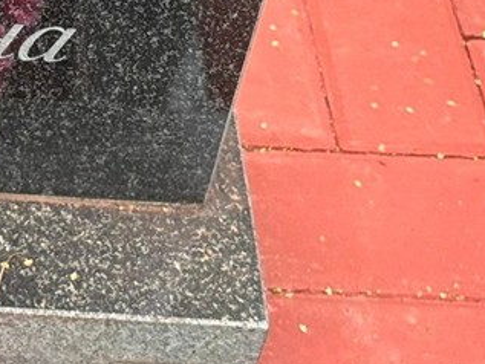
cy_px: -185
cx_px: -164
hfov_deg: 15.8
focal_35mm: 118
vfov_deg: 12.0
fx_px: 1654
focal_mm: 5.96
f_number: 1.6
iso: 125
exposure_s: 1/95
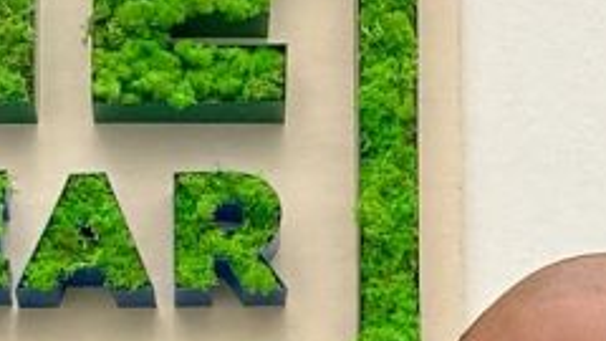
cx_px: 78
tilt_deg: +8.7
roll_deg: -1.4
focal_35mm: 203
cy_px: 813
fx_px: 3262
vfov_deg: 5.8
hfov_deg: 10.6
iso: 64
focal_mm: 3.99
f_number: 1.8
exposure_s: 1/60
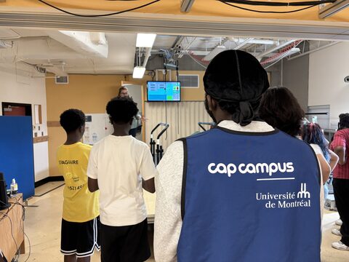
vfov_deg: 53.1
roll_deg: +0.6
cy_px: 131
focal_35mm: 26
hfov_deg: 67.3
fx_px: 262
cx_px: 174
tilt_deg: -3.6
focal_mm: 5.96
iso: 200
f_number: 1.6
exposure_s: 1/60
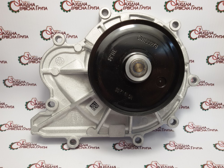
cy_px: 84
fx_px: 201
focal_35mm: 31
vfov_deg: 45.4
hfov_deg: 58.4
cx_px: 112
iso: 40
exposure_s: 1/50
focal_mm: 2.93
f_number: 2.4
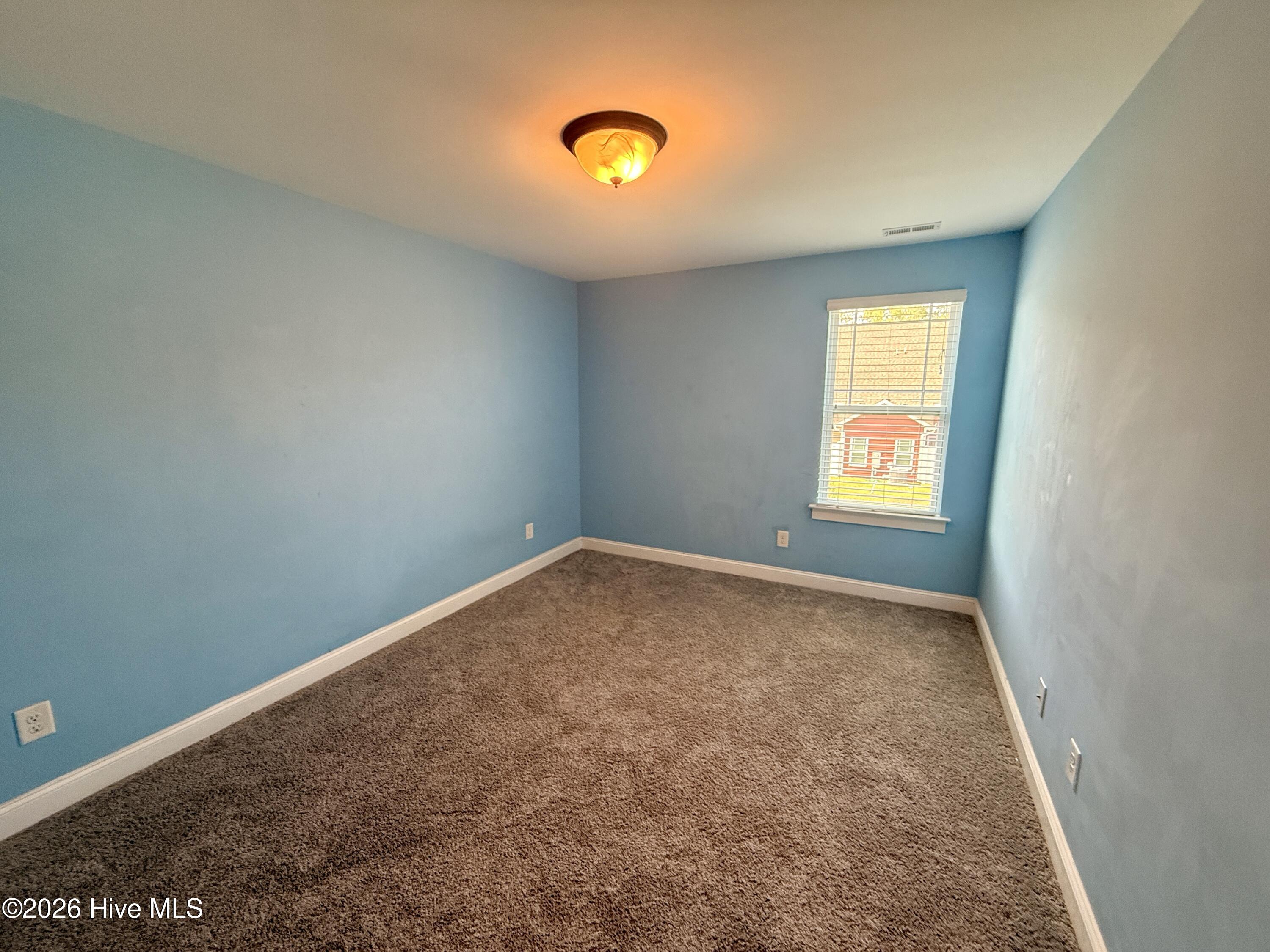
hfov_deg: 102.1
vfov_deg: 85.7
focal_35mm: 14
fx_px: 514
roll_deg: +0.1
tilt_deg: -10.1
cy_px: 476
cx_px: 635
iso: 320
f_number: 2.2
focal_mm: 2.22
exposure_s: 1/120
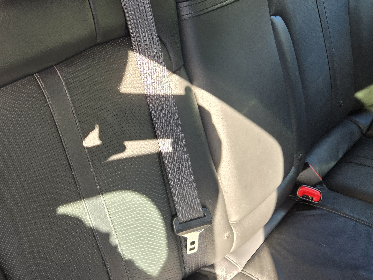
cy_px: 95
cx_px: 109
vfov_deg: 38.3
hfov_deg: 48.8
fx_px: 399
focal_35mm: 37
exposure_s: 1/180
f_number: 1.8
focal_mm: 5.4
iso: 80
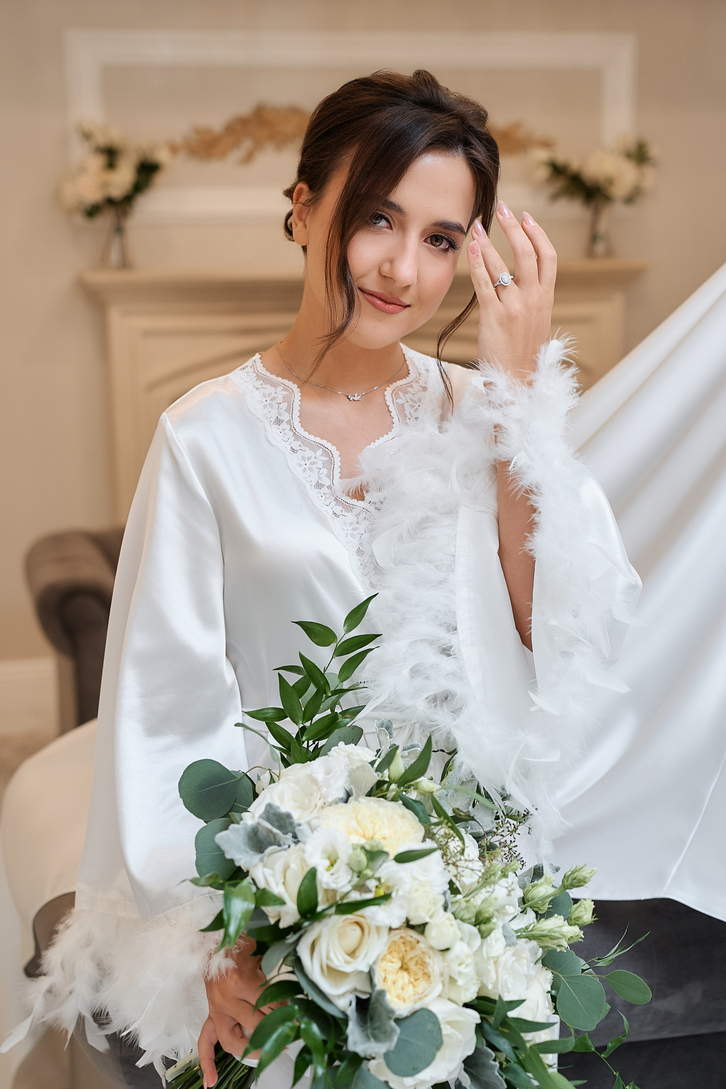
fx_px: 1422
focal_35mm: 47
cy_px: 544
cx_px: 363
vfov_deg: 41.9
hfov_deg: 28.6
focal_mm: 47
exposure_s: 1/320
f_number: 3.2
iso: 640
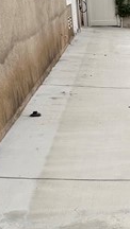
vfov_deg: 31.1
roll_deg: -0.2
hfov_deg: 16.9
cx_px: 173
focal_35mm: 67
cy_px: 155
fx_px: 409
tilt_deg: -21.7
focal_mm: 1.57
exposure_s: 1/2053
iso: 32
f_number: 1.8
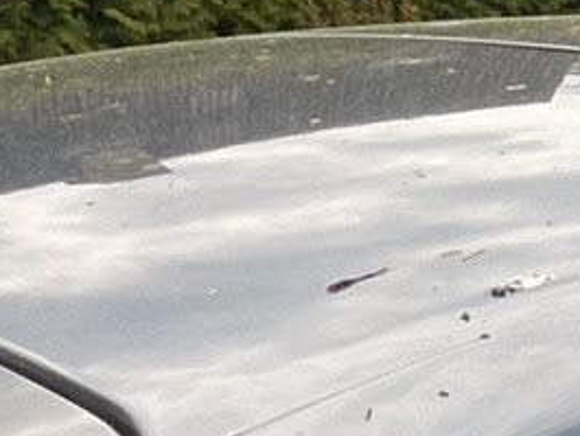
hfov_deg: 9.6
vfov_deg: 7.8
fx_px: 2933
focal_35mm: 175
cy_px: 1109
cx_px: 1534
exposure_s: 1/280
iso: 16
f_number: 1.8
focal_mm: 3
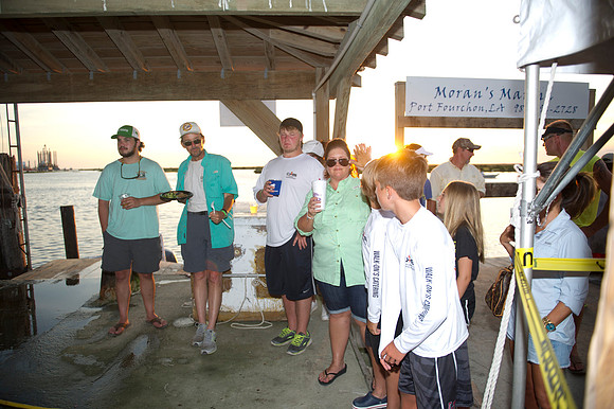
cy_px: 204
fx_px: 409
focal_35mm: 24
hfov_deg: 73.8
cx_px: 307
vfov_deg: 53.1
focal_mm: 24
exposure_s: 1/250
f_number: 2.8
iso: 125
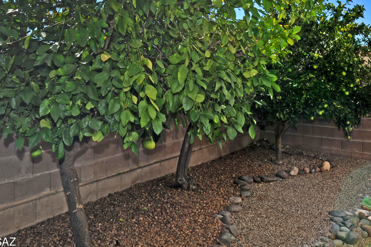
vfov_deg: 33.4
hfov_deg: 49.0
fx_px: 402
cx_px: 237
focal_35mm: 39
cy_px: 59
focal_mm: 24
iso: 200
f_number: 13
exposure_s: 1/200
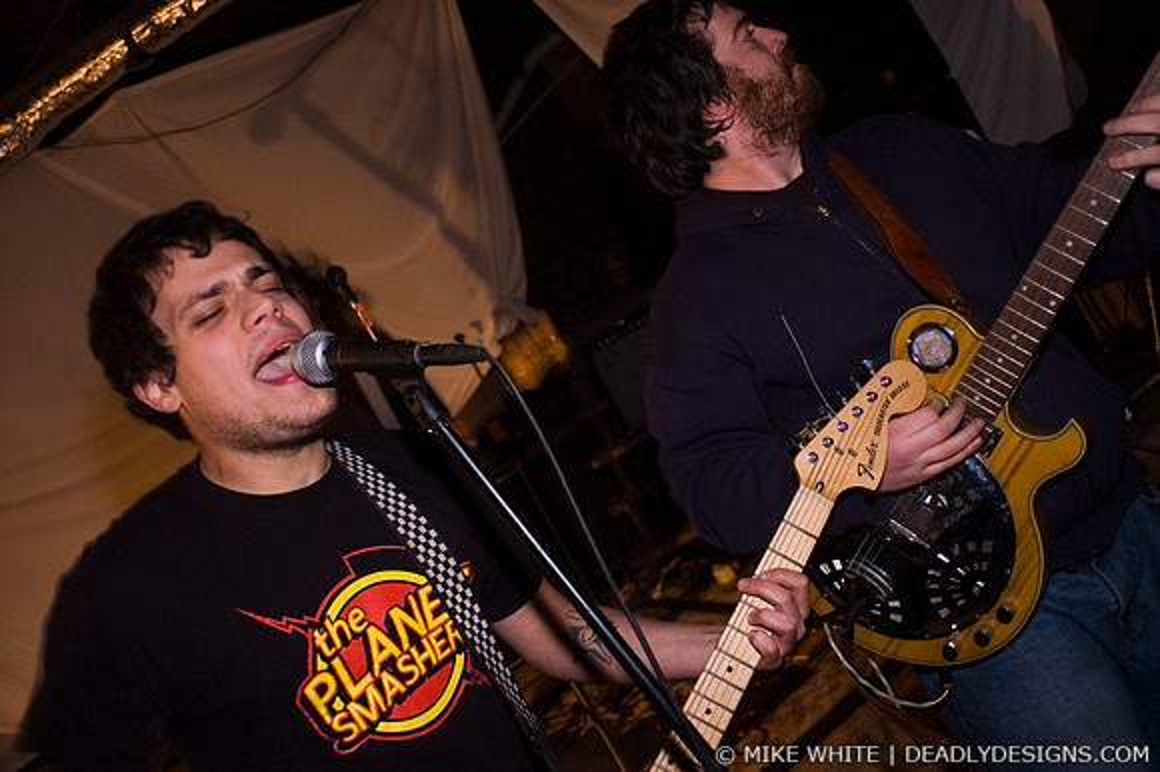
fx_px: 966
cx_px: 580
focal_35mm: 30
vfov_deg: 43.6
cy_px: 386
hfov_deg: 62.0
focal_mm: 20
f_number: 2.8
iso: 800
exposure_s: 1/20
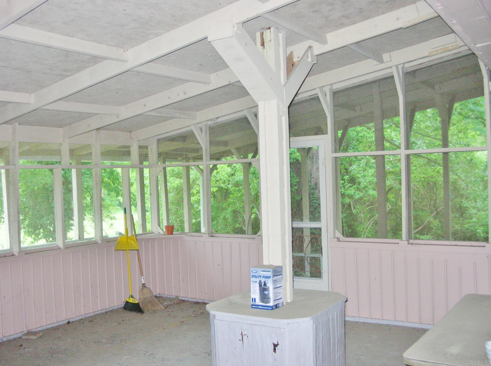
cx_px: 246
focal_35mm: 36
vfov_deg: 39.6
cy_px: 183
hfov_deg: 51.4
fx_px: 510
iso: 108
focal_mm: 6
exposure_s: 1/60.1
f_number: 2.7
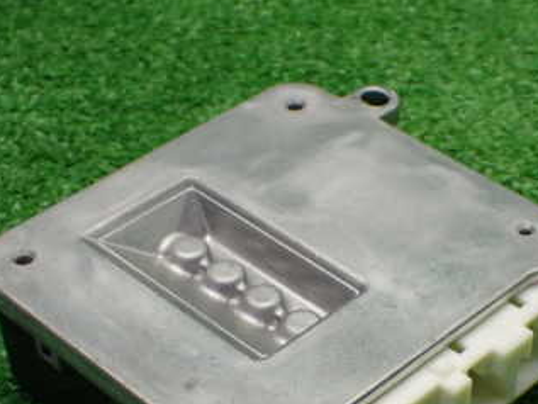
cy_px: 328
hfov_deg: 22.0
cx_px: 336
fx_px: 1384
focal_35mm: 89
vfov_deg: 16.5
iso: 800
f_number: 3.1
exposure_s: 1/160
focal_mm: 8.4
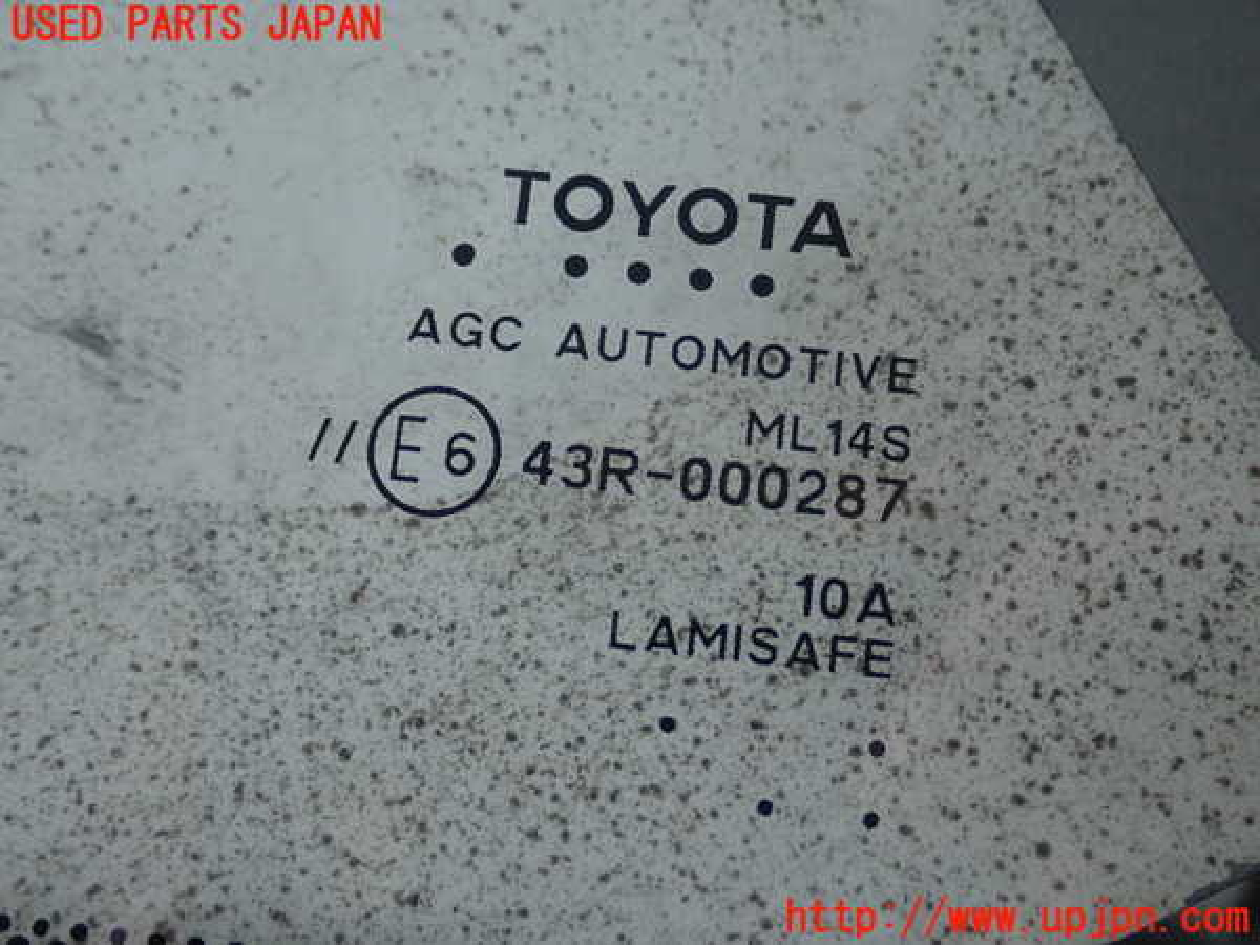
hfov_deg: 41.2
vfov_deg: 31.5
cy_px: 472
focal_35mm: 46
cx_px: 630
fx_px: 1674
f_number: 3.1
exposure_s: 1/50
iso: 200
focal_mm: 8.41
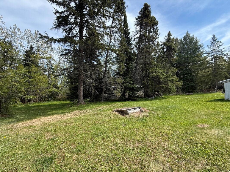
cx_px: 115
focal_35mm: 14
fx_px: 93
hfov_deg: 102.1
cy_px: 86
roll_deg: +1.3
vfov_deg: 85.7
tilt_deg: +2.1
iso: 50
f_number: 2.2
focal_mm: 2.22
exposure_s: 1/486
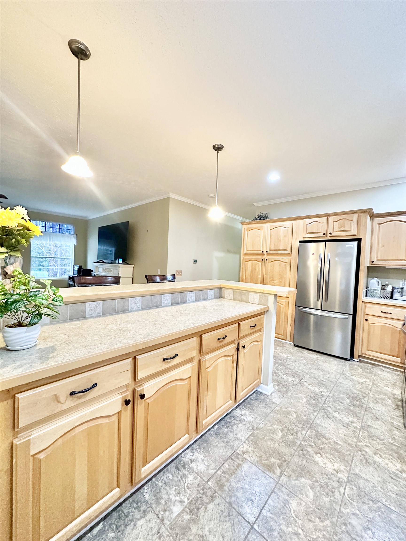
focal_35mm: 14
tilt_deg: -2.3
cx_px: 203
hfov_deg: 85.7
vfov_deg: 102.1
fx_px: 219
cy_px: 270
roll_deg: -3.2
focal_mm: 2.22
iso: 400
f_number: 2.2
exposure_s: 1/60
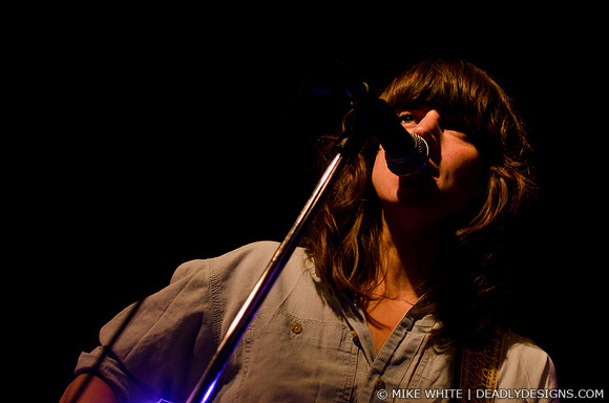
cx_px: 304
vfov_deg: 17.4
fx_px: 1317
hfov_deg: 26.0
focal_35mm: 78
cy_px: 202
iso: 1600
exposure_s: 1/60
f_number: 2.8
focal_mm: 52
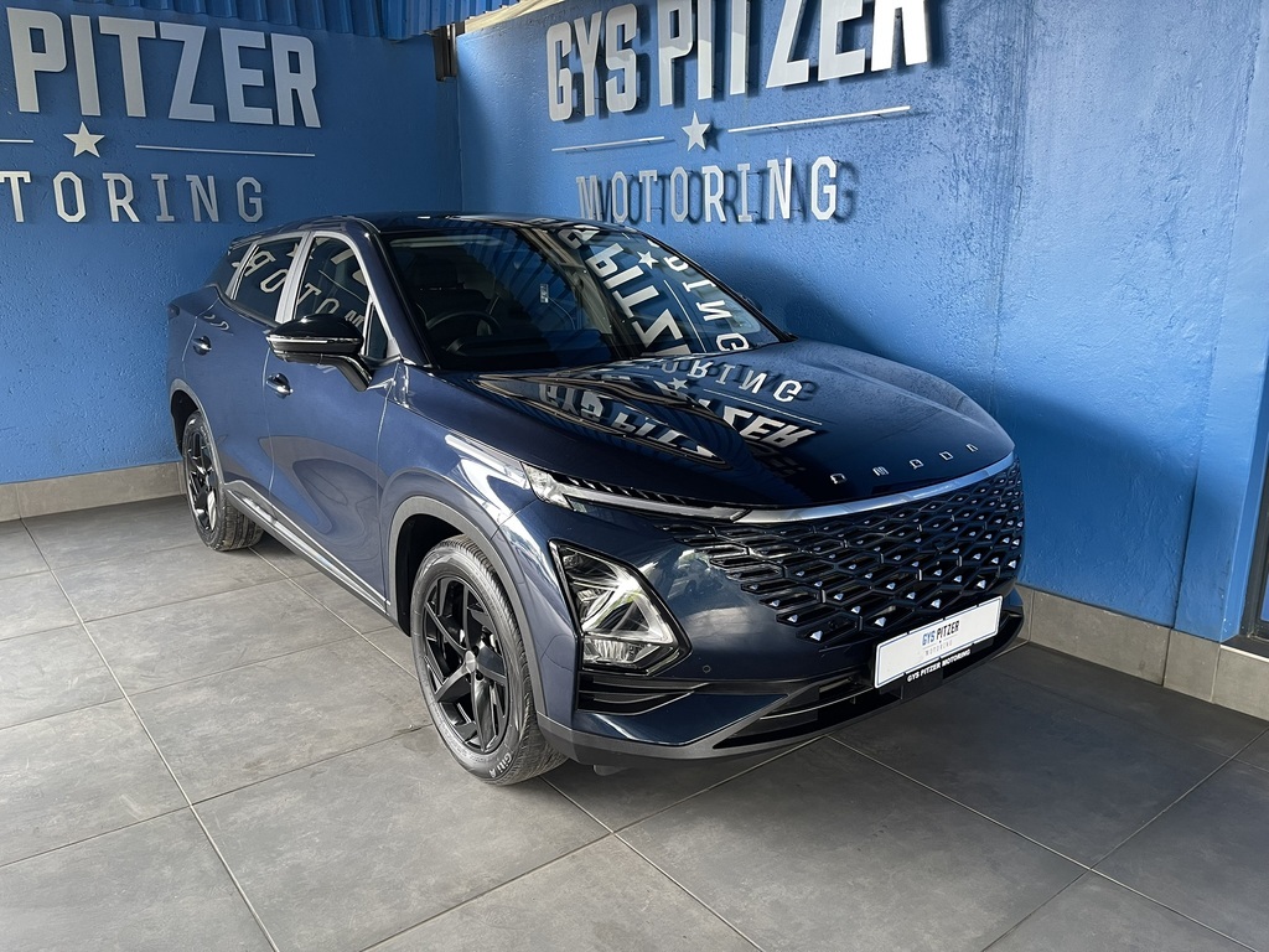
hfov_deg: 69.4
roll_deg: +0.8
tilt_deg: -15.0
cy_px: 476
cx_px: 634
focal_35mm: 25
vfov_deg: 54.9
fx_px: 916
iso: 160
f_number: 1.6
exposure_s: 1/50
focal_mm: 5.1
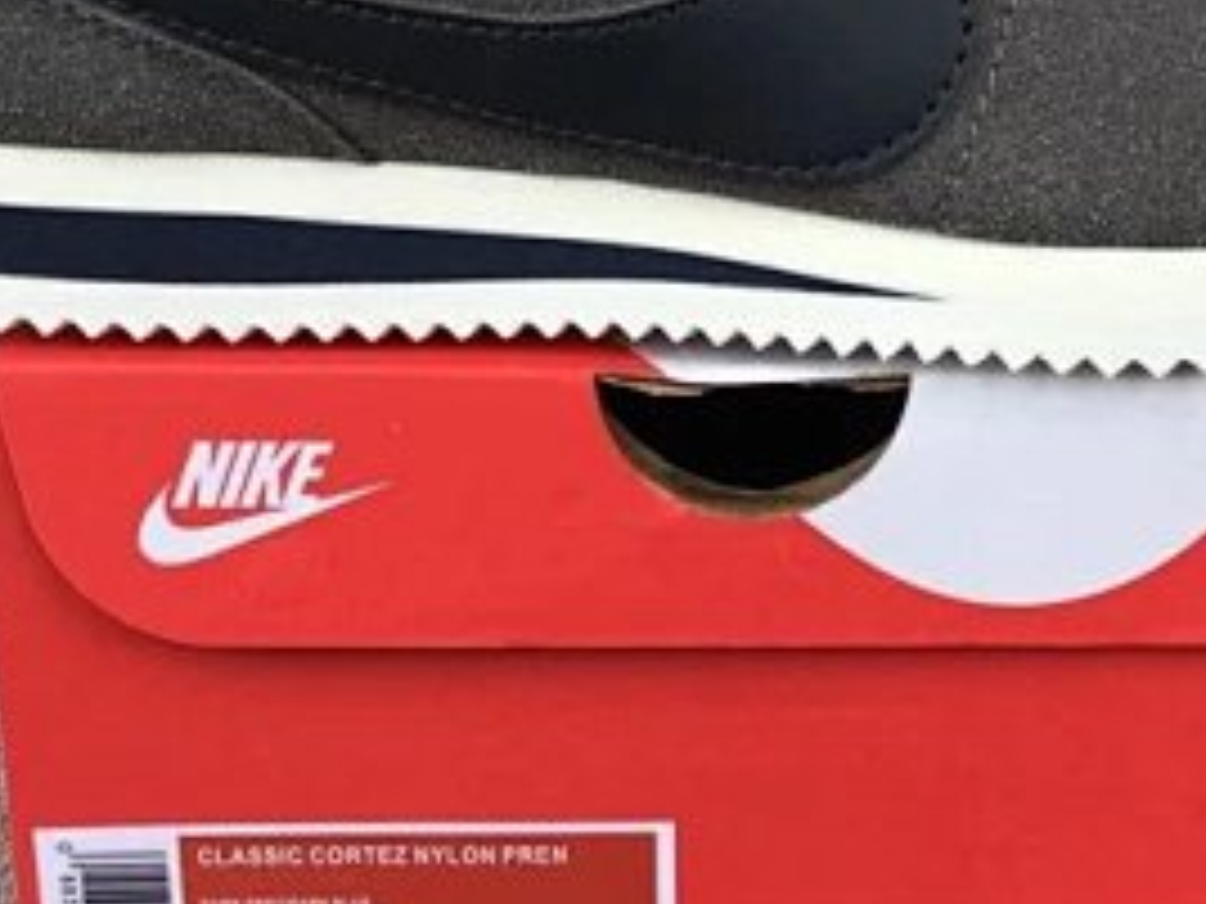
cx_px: 774
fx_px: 2578
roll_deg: +0.0
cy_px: 166
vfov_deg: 19.7
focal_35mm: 74
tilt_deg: -18.2
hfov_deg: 26.2
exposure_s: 1/100
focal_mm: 3.3
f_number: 2.4
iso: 32
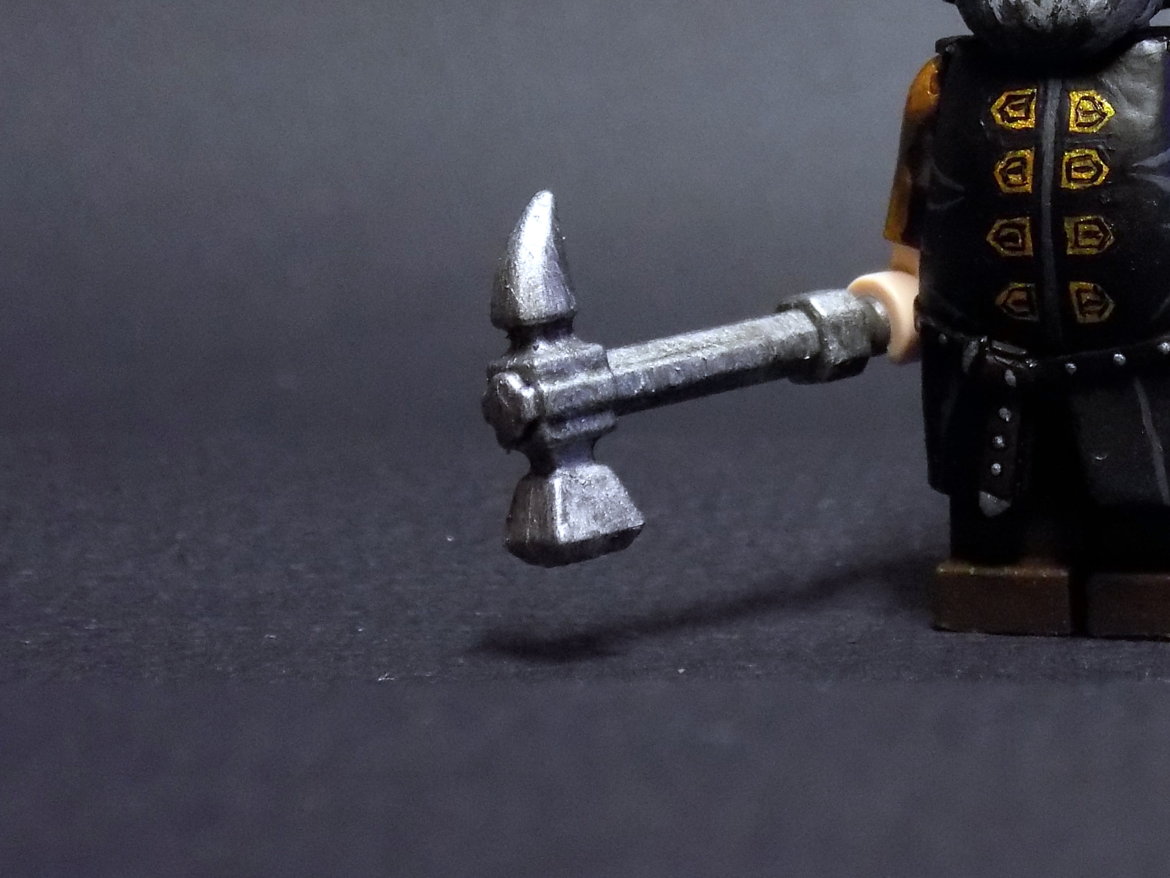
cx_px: 1085
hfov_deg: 18.5
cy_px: 92
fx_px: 3515
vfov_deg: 14.1
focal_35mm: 104
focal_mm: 9.3
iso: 400
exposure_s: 1/20
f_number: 3.9
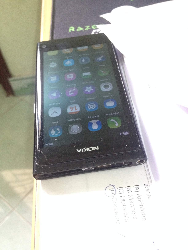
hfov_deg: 40.7
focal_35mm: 35
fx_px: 253
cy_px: 125
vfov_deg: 52.6
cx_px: 94
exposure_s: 1/20
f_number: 2.4
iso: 320
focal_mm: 4.28
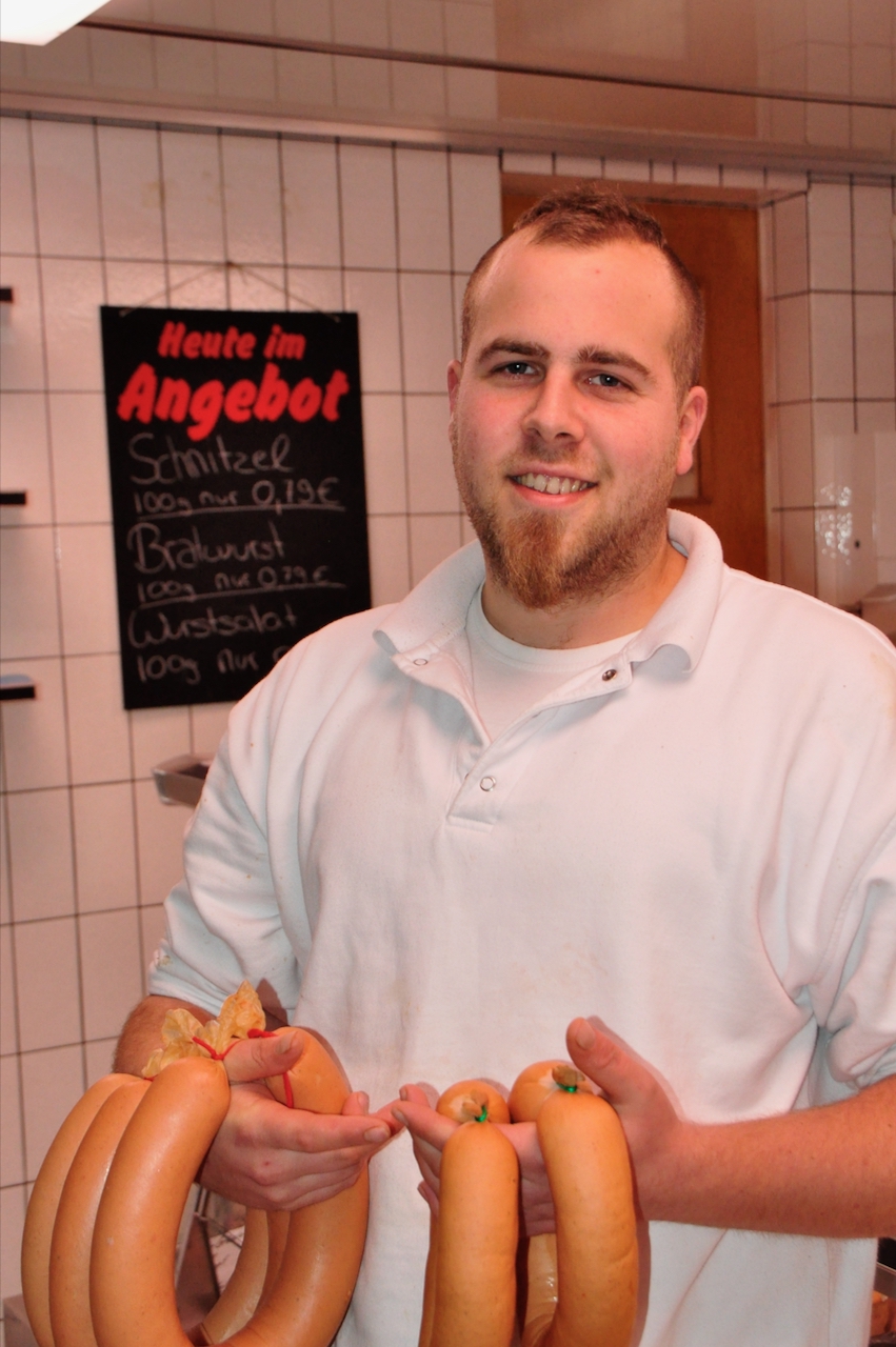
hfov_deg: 28.0
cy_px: 674
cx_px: 448
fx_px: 1795
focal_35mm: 48
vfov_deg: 41.1
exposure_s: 1/200
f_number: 5
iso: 1600
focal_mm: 32
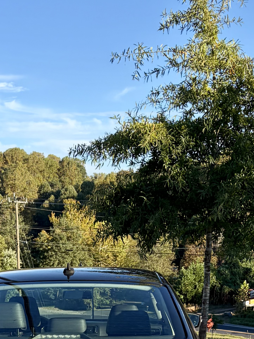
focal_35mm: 77
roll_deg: +0.1
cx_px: 56
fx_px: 753
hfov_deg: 19.0
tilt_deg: -13.3
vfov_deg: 23.5
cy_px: 389
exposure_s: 1/1175
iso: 50
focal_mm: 5.96
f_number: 1.6
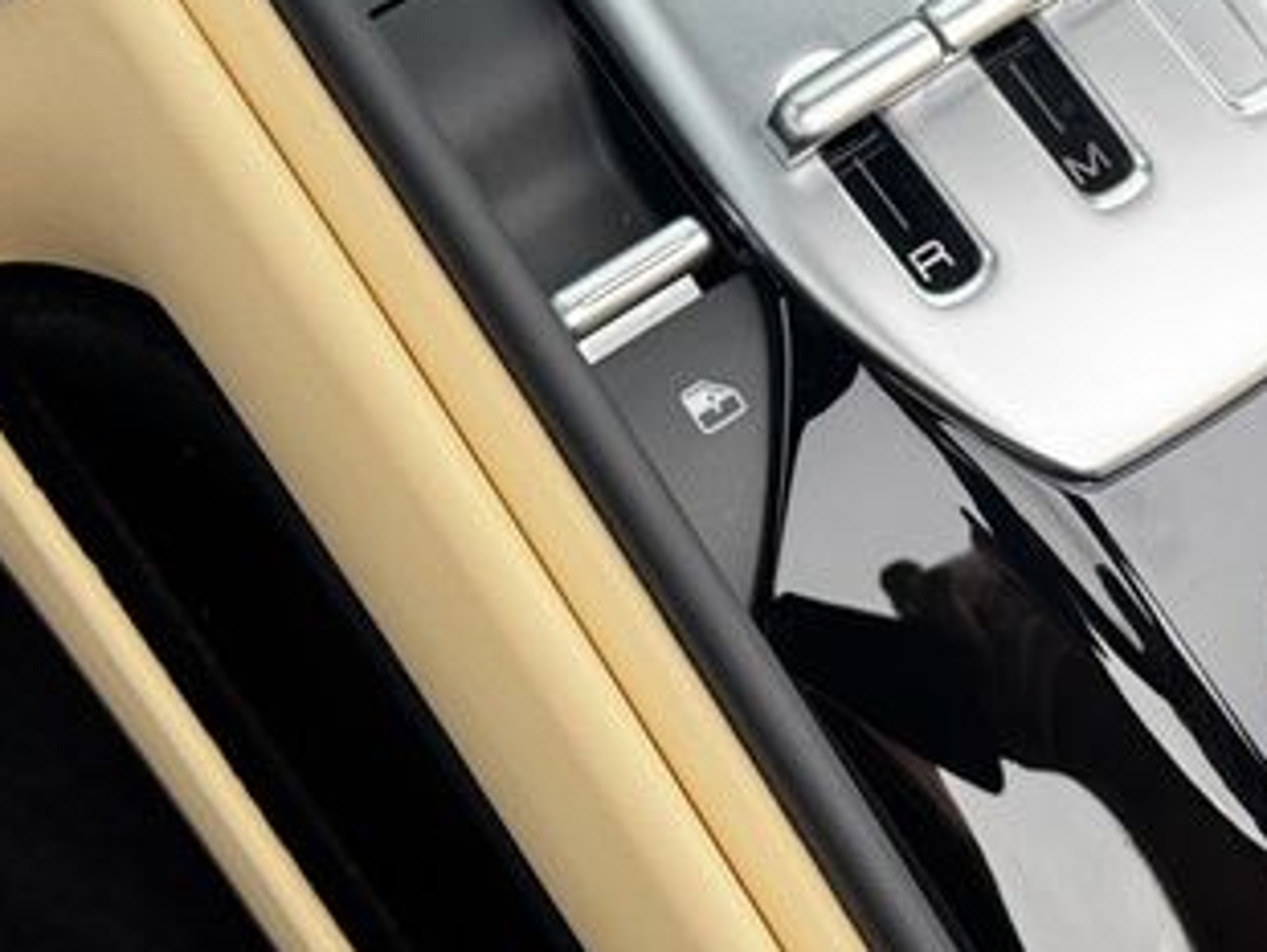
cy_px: 41
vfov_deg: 14.8
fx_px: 3626
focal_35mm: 99
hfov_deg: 19.8
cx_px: 830
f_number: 1.78
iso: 64
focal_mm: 6.76
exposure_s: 1/235
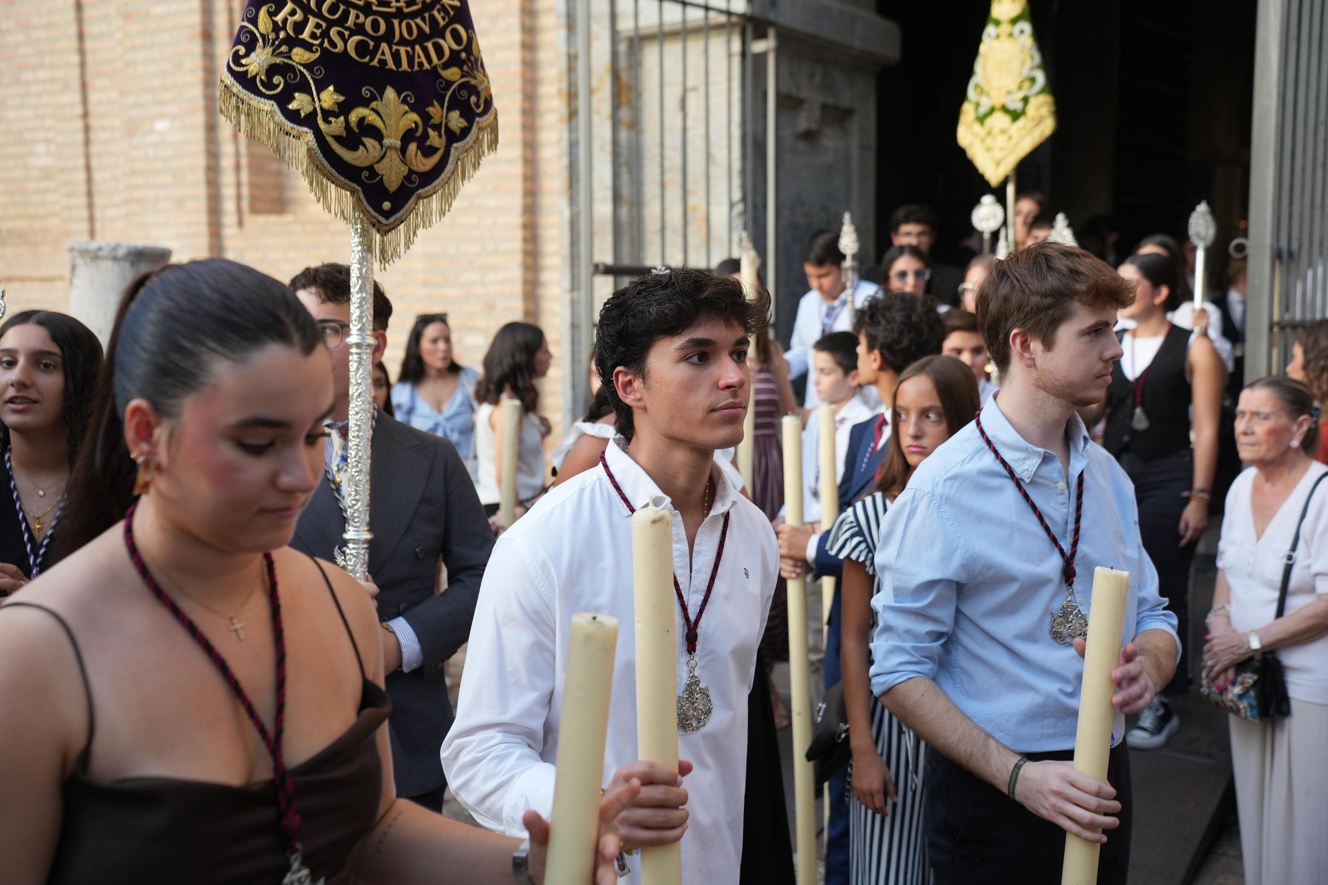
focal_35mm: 40
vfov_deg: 33.4
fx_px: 1475
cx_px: 664
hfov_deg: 48.5
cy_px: 442
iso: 320
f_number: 3.5
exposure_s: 1/250
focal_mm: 40
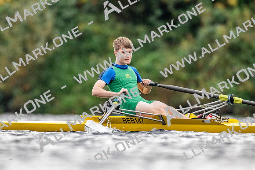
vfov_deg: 1.5
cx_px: 128
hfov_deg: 2.3
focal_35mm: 900
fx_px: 6371
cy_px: 85
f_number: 4
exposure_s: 1/2500
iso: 2800
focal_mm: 600
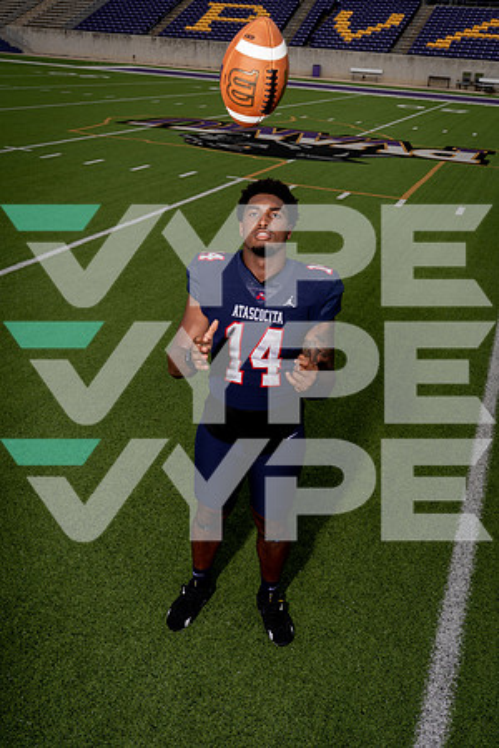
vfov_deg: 55.8
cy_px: 374
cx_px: 250
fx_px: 707
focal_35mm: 34
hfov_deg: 38.9
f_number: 8
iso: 100
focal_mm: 34
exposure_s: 1/250
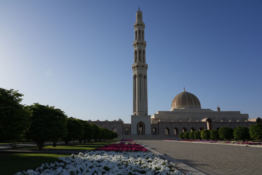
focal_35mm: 24
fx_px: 175
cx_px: 131
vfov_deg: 53.1
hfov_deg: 73.7
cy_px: 88
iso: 100
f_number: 11
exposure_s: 1/200
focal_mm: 24
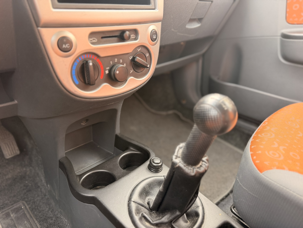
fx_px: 210
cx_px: 152
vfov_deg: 56.8
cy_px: 114
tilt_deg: -28.5
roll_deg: -3.0
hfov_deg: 71.6
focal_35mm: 24
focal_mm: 6.76
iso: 200
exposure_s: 1/93
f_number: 1.78
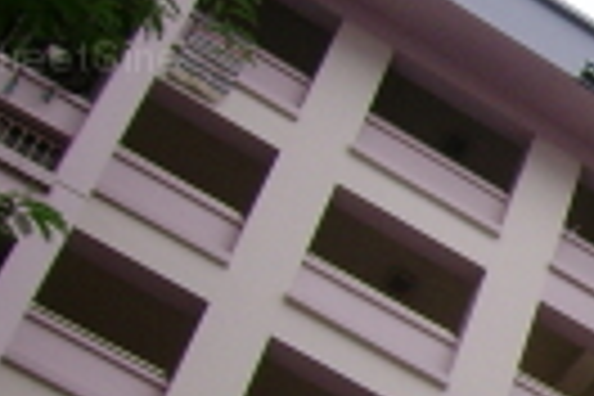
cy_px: 513
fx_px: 2508
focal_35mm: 152
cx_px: 1156
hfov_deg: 12.1
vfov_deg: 8.9
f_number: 5.8
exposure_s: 1/210
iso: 50
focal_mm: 5.95
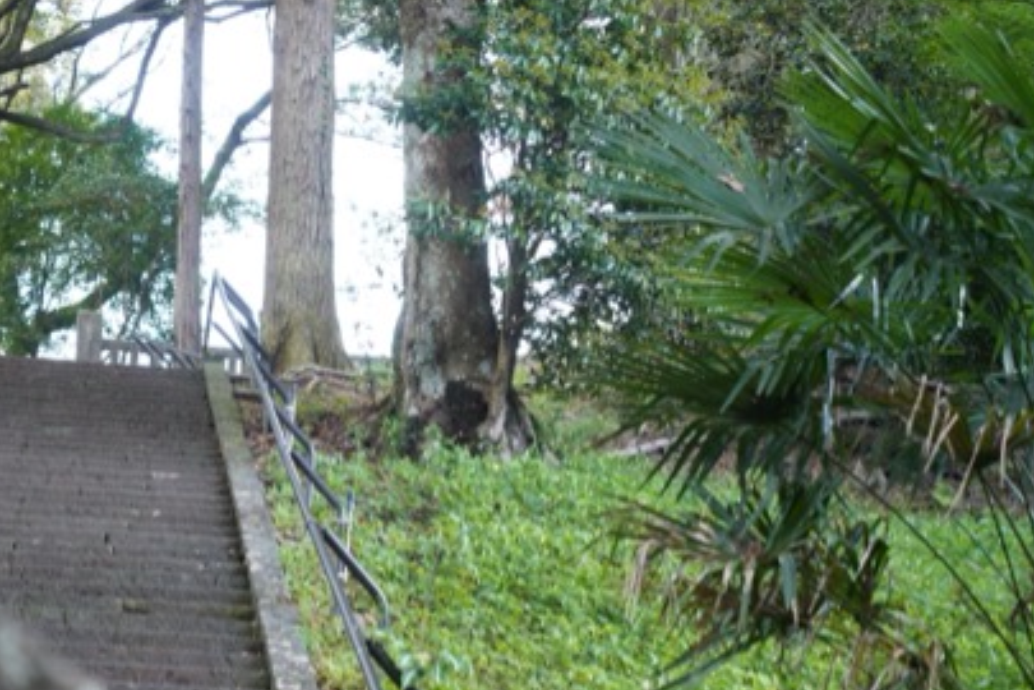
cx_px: 235
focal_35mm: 90
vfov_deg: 15.1
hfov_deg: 22.4
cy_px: 539
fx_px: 2585
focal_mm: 57
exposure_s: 1/80
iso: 400
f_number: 4
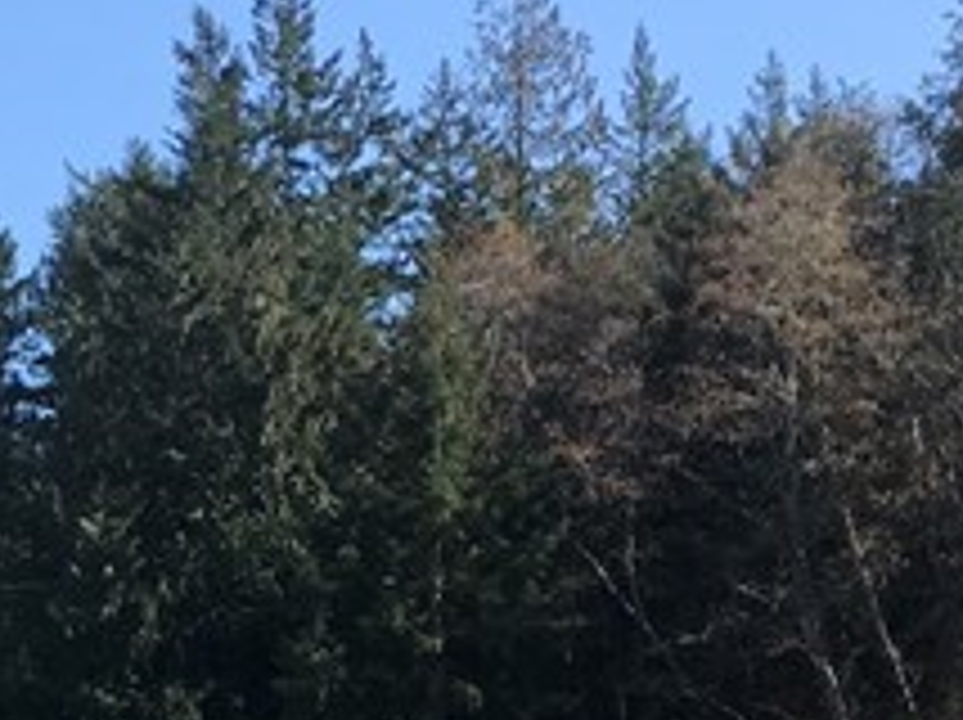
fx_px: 3863
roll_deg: +1.8
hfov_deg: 13.2
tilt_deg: -1.8
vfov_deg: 10.2
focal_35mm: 139
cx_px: -594
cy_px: 1143
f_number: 2.2
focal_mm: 4.15
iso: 32
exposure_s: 1/1282
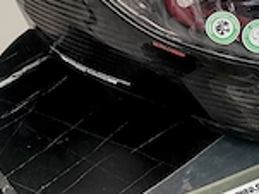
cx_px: 216
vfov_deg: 8.7
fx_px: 1271
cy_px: 77
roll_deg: -10.1
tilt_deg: -34.2
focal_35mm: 170
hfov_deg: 11.6
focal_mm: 7.5
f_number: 2.2
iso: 200
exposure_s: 1/76
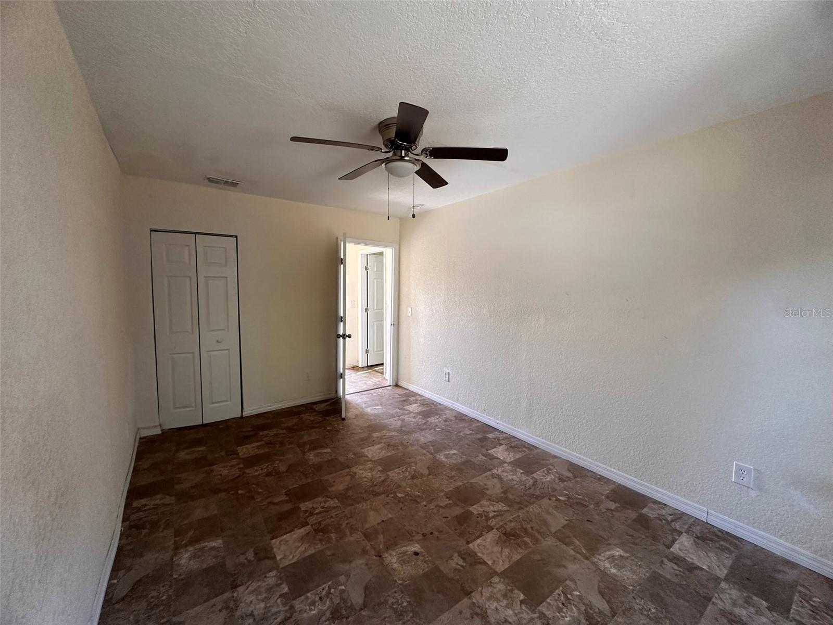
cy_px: 312
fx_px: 337
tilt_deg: -3.3
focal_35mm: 14
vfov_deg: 85.7
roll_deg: -0.4
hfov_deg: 102.1
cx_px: 416
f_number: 2.2
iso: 200
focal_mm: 2.22
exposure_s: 1/99
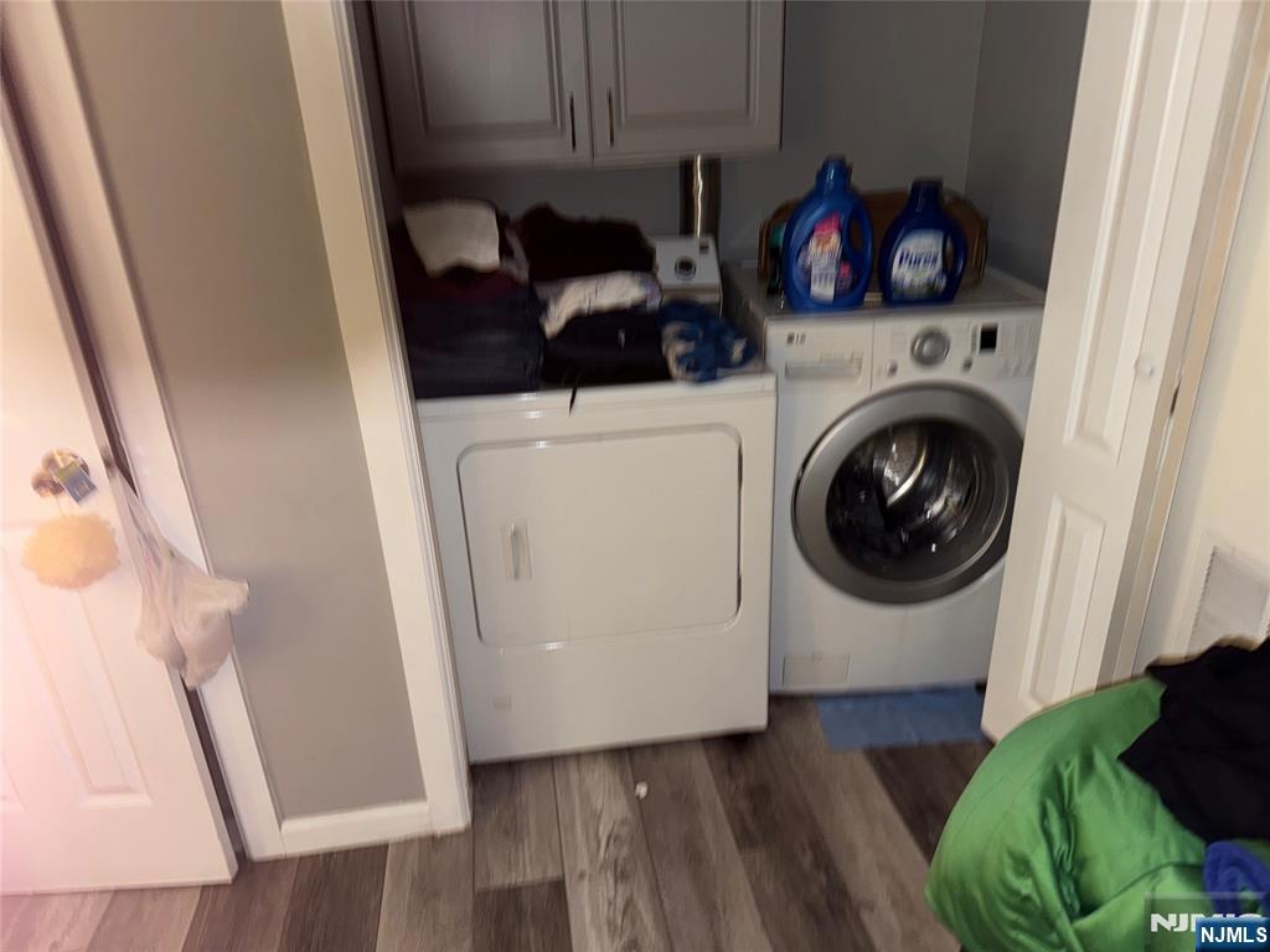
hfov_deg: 71.6
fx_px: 881
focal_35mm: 24
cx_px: 635
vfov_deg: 56.8
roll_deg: +1.2
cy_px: 476
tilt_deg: -21.9
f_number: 1.78
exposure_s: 1/15
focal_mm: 6.76
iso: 64
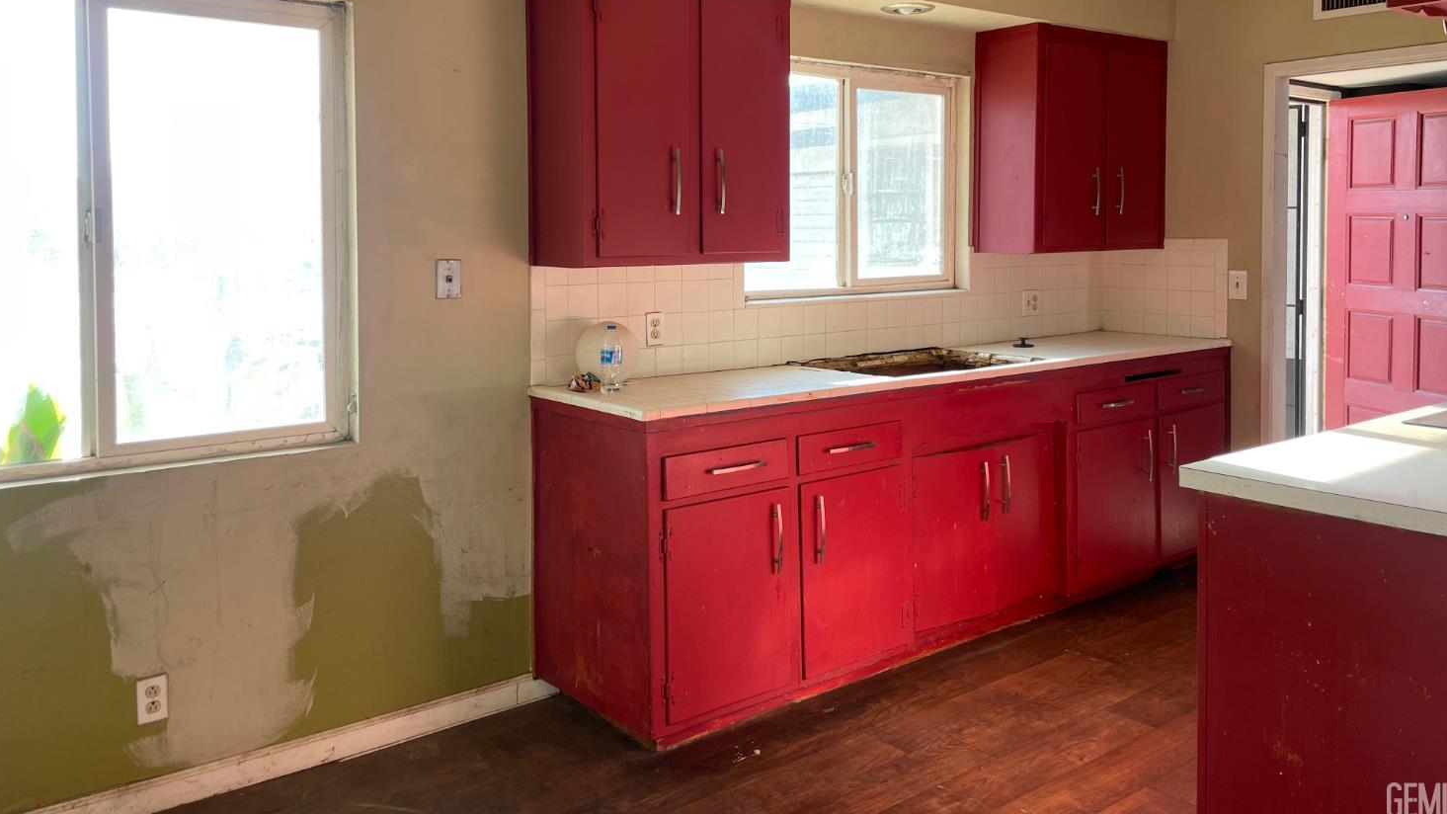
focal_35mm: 29
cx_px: 736
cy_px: 295
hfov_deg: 66.1
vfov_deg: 39.8
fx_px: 1113
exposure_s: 1/121
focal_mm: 4.2
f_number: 1.6
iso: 40
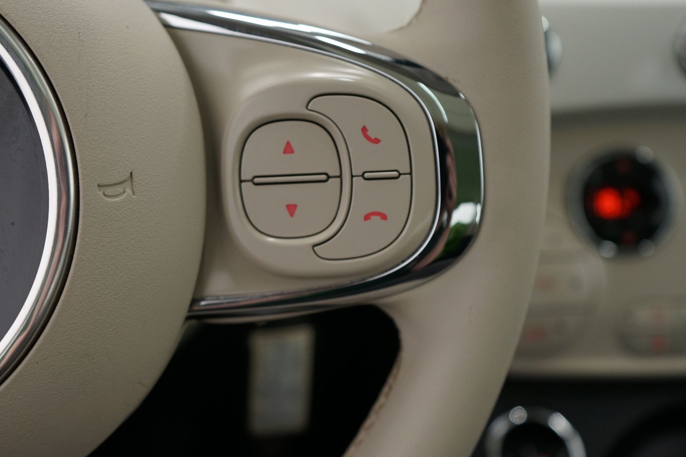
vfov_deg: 29.8
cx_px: 271
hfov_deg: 43.4
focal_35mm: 45
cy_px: 177
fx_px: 857
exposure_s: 1/60
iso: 800
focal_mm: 32
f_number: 4
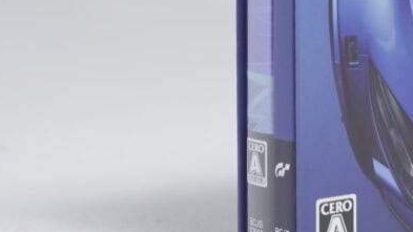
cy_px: -64
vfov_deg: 8.2
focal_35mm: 147
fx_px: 1610
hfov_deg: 14.3
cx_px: 448
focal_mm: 46
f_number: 5.6
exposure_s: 1/5
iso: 100
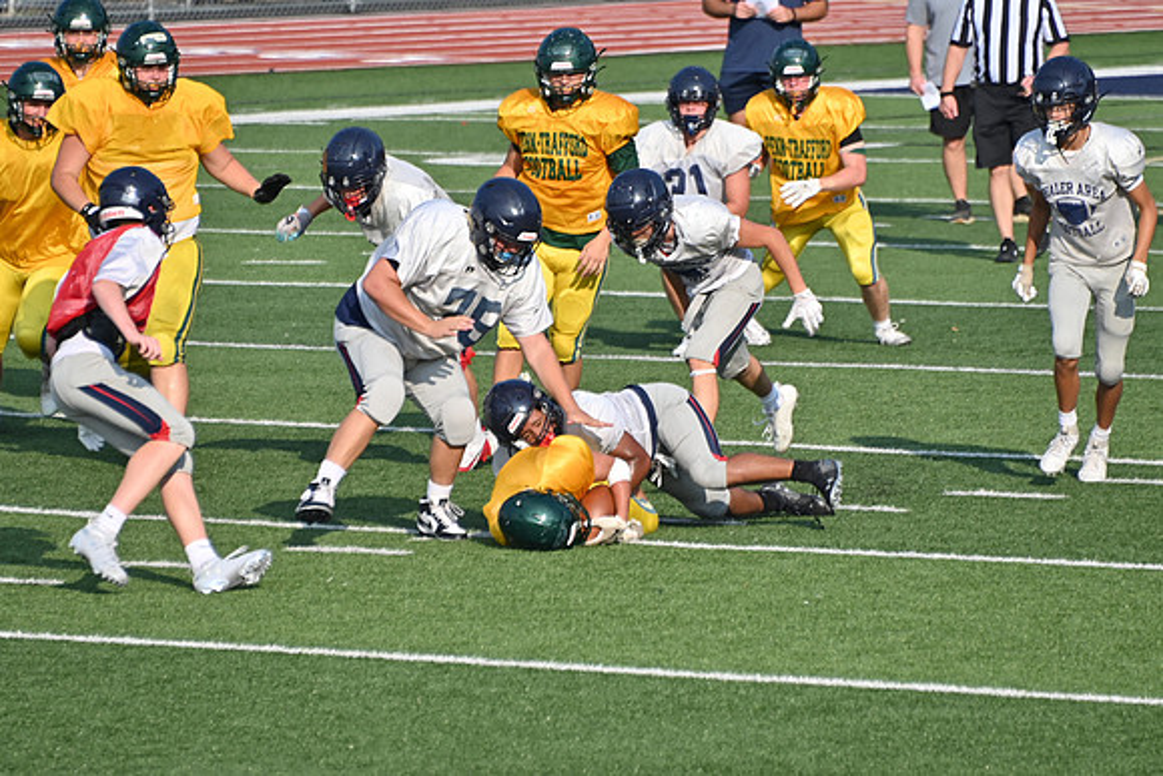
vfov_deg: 3.1
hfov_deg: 4.6
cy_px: 388
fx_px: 14540
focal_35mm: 450
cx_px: 582
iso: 100
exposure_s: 1/640
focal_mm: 300
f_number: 5.6
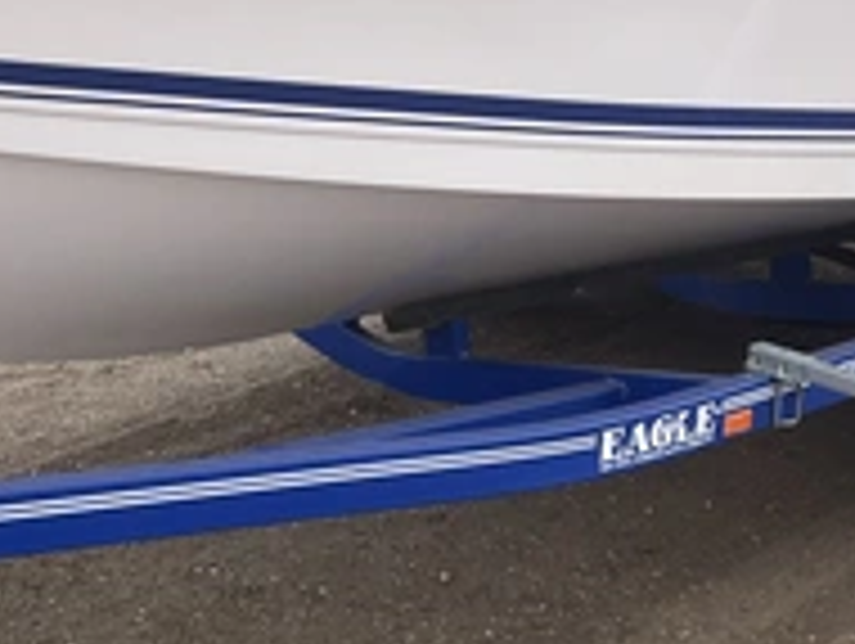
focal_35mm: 61
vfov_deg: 23.7
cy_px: 122
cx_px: 338
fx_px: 1509
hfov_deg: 31.5
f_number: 1.8
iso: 25
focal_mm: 3
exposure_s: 1/504
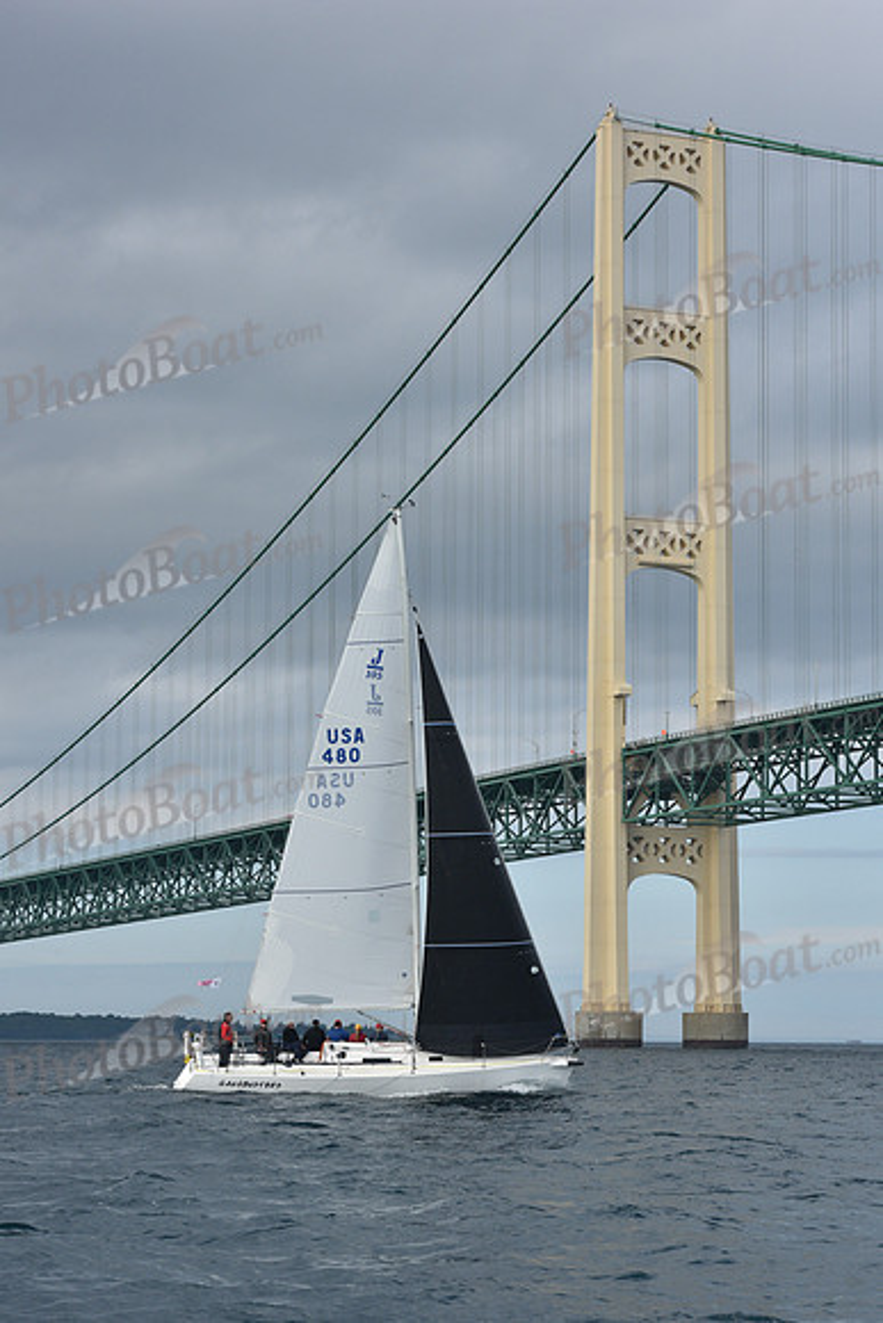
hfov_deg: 15.2
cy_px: 662
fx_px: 3309
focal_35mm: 90
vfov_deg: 22.6
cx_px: 442
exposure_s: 1/800
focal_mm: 90
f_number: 10
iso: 400
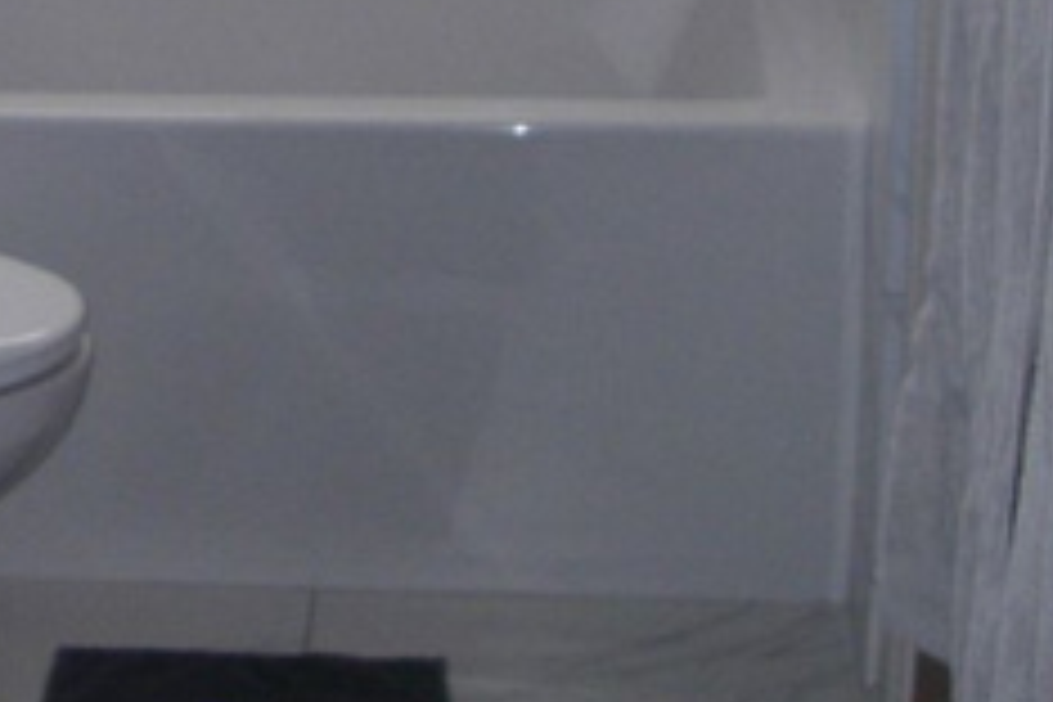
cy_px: -279
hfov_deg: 18.4
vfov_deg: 12.2
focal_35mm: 108
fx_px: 3159
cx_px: -27
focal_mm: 6.3
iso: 160
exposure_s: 1/40
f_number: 3.3
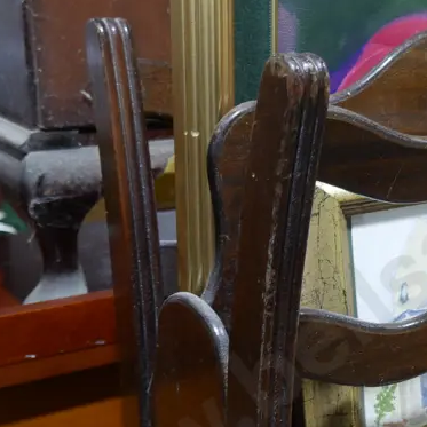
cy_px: 209
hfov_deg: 23.4
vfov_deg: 25.4
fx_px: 949
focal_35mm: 68
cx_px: 503
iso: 400
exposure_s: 1/60
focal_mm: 14
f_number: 3.5
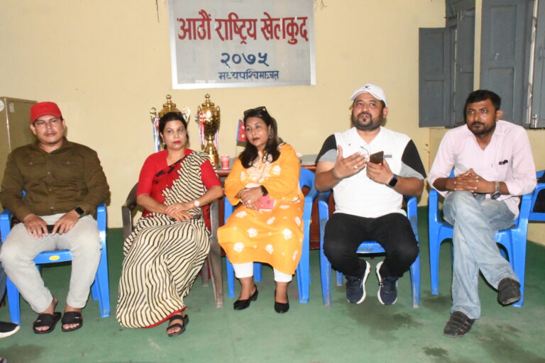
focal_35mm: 33
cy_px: 182
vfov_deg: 40.0
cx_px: 272
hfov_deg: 57.2
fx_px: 500
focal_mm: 22
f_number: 22
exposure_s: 1/250
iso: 16000
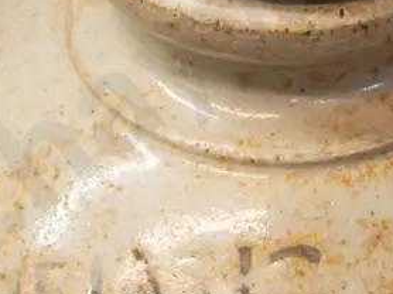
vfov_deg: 10.5
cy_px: -16
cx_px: 284
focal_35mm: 140
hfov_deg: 14.1
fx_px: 1588
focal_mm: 19
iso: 2500
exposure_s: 1/160
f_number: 6.3
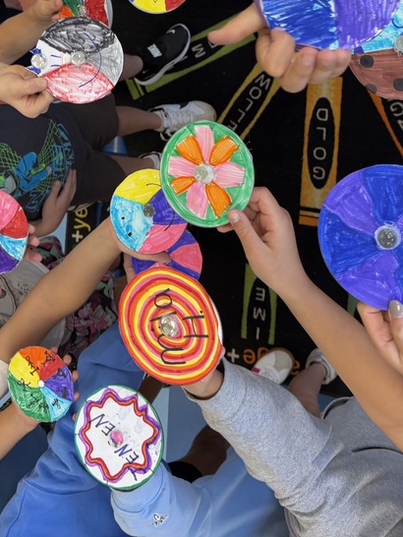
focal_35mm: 45
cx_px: 226
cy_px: 72
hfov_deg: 32.2
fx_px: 698
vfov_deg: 39.5
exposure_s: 1/60
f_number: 1.78
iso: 160
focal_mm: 6.76
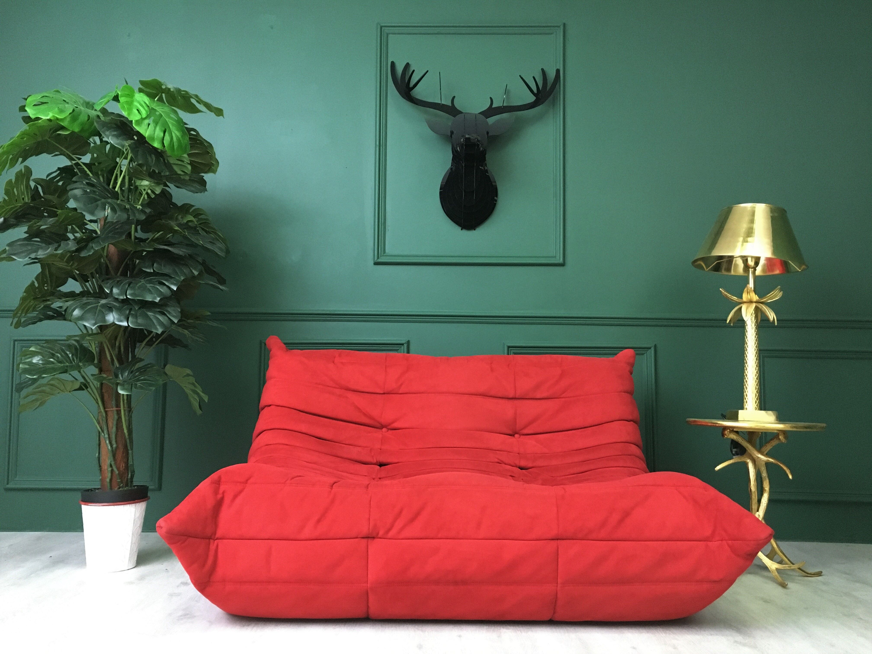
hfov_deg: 61.7
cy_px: 327
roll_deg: -1.4
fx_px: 731
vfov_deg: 48.2
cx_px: 436
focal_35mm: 29
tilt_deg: +6.1
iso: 320
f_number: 2.2
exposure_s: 1/17
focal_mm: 4.15
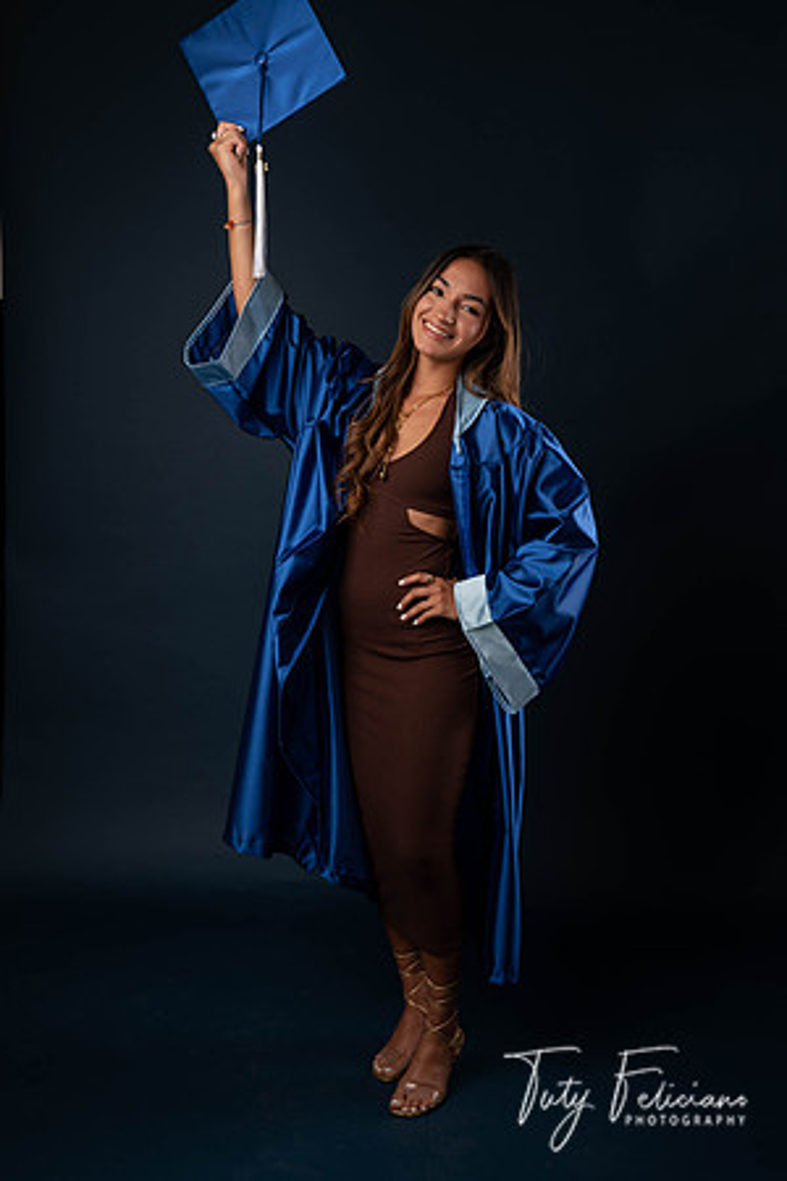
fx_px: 1410
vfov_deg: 45.4
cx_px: 394
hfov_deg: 31.2
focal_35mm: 43
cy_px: 590
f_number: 5.6
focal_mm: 43
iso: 200
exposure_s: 1/100
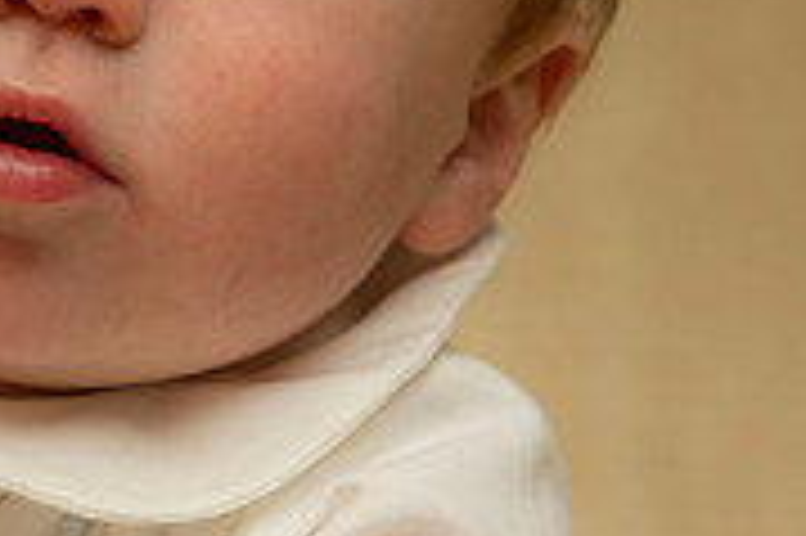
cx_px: -68
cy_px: 189
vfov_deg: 3.0
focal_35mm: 453
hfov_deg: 4.5
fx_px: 10133
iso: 125
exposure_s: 1/100
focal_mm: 140
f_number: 6.3
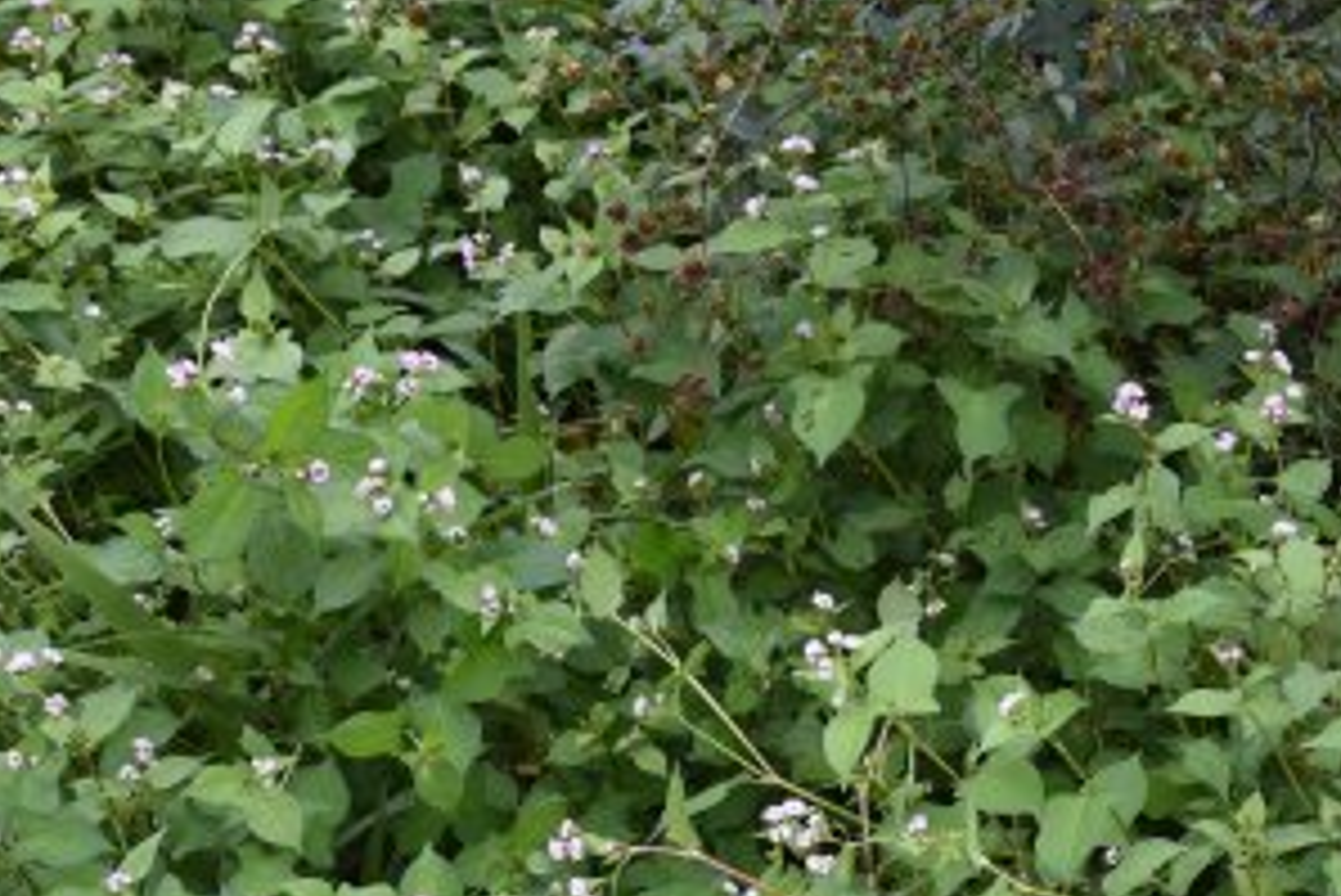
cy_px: 754
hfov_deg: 25.3
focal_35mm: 78
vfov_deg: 17.3
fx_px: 2907
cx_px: 1152
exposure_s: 1/160
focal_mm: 38
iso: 640
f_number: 8
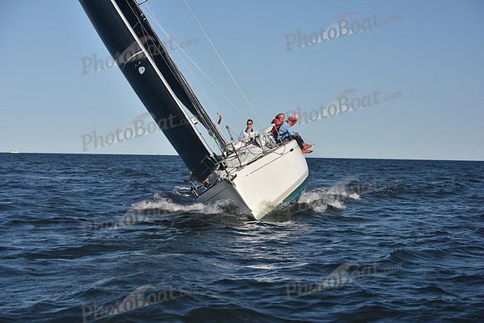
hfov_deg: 28.8
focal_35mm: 70
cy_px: 162
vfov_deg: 19.5
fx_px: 941
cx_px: 242
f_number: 7.1
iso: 250
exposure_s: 1/640
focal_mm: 70
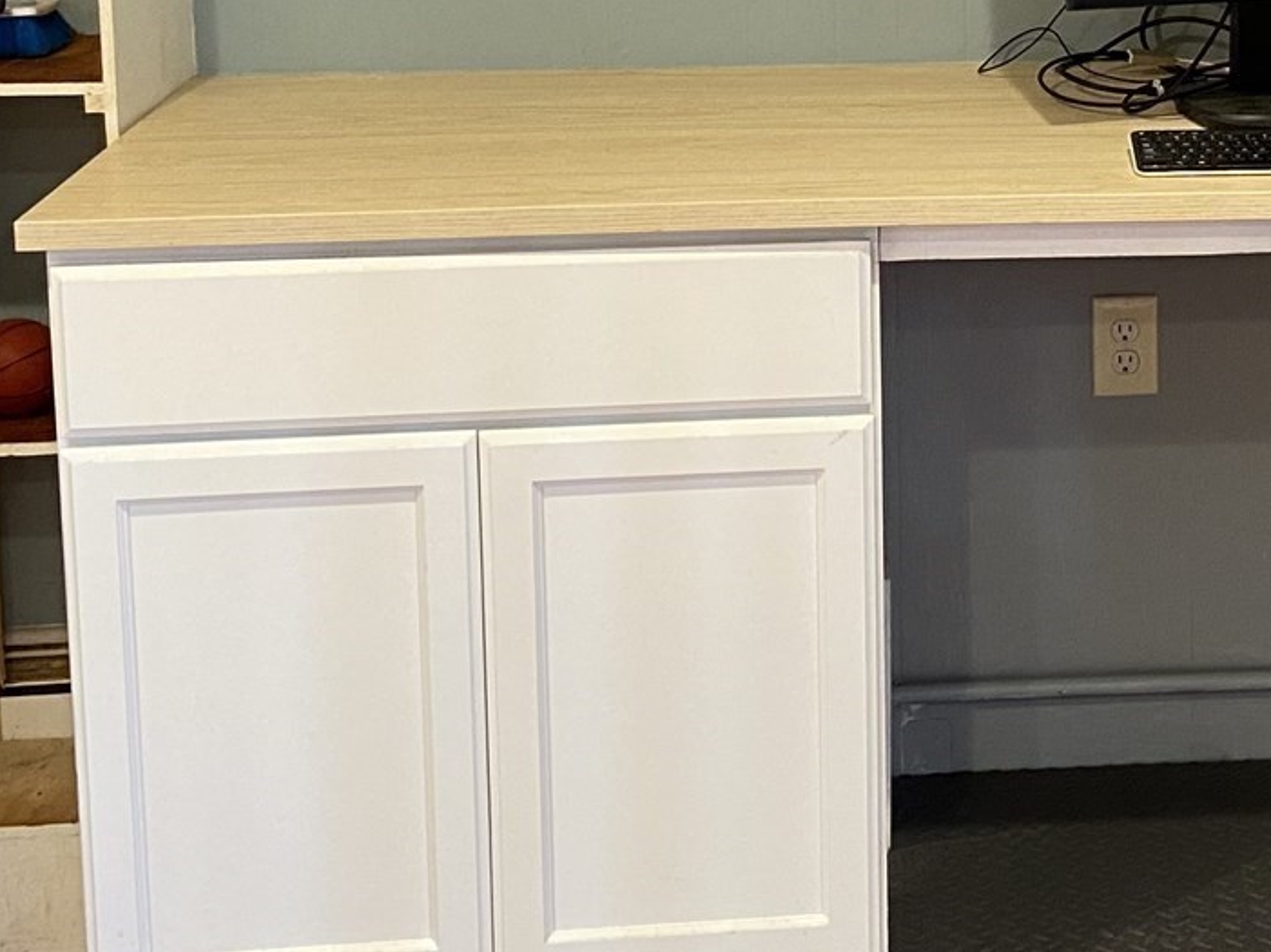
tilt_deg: -9.4
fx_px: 2789
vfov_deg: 18.8
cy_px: -34
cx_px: 1182
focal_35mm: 76
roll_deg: +0.3
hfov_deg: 24.8
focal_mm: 4.25
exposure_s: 1/60
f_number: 1.8
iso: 200
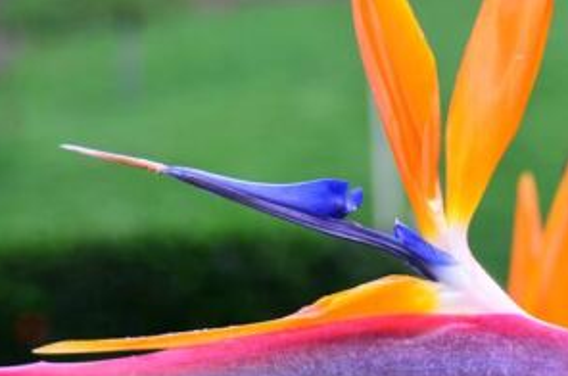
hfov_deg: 12.7
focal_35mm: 162
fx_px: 2550
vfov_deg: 8.4
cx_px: 301
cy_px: 220
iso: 400
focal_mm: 50
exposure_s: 1/200
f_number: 4.8
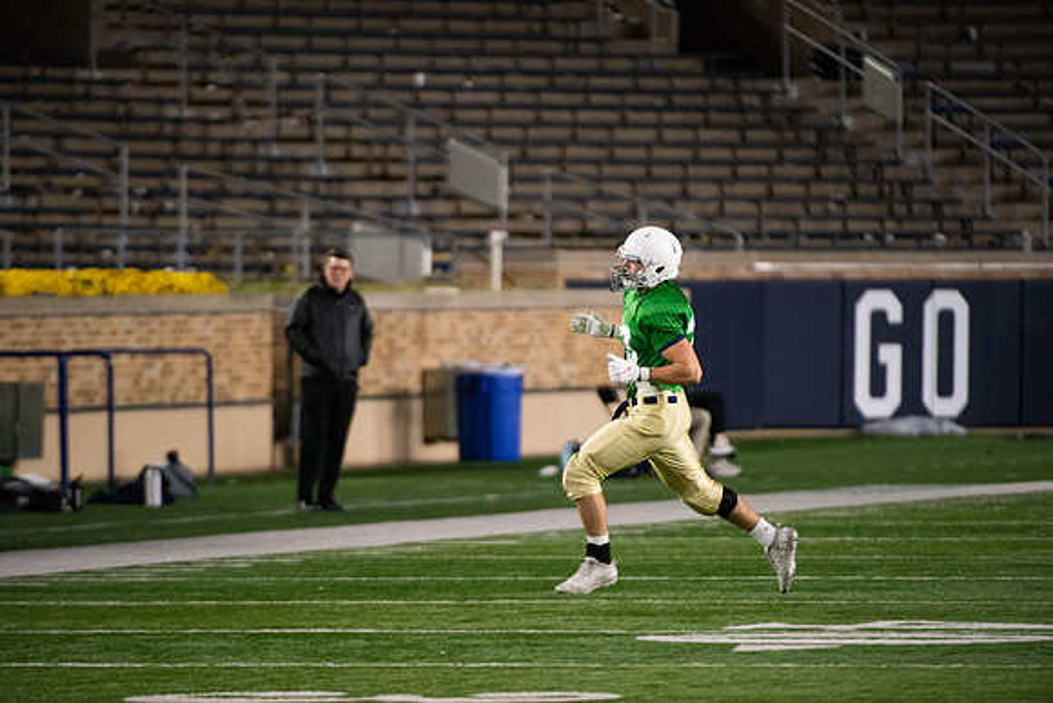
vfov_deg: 3.4
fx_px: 11702
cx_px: 526
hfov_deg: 5.2
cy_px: 352
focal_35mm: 400
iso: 5600
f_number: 4.5
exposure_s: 1/500
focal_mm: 400
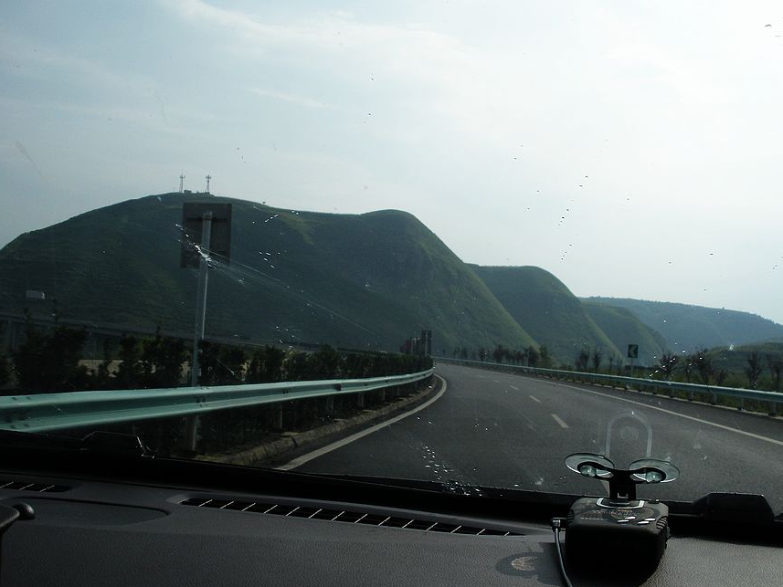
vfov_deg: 33.6
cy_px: 278
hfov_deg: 43.7
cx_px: 450
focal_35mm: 43
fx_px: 973
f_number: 5.6
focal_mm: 6.3
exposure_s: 1/560
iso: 64
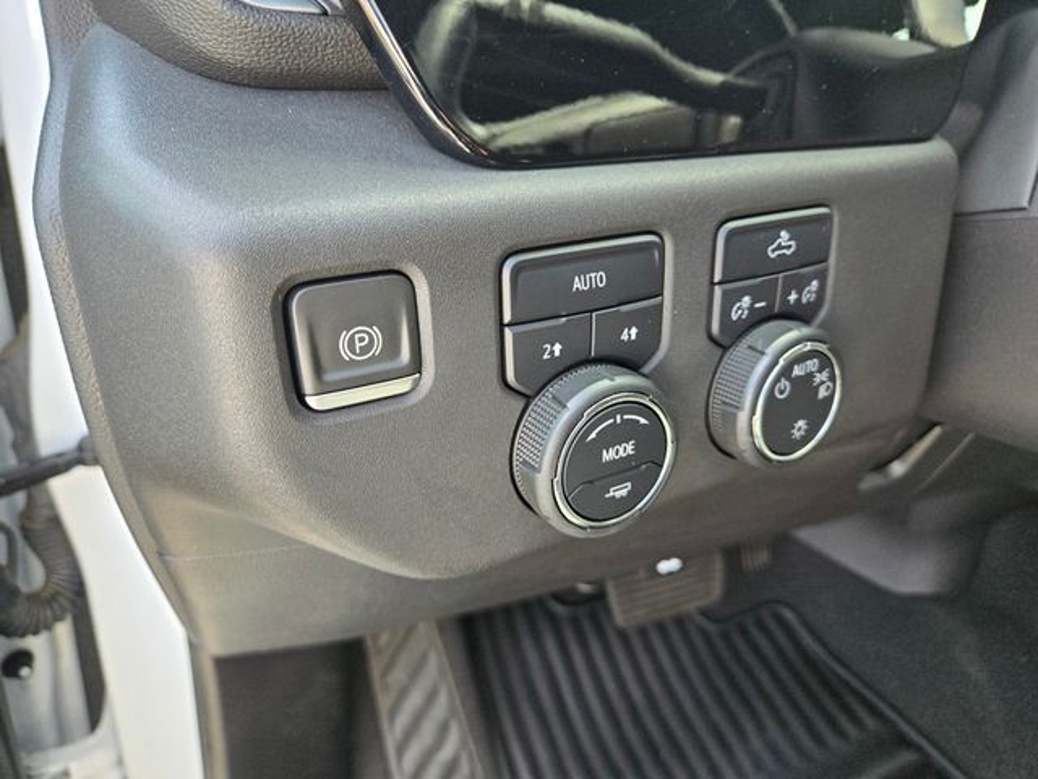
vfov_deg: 58.9
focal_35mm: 23
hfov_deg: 73.9
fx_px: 690
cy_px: 390
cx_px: 519
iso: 100
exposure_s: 1/180
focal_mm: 5.4
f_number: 1.8
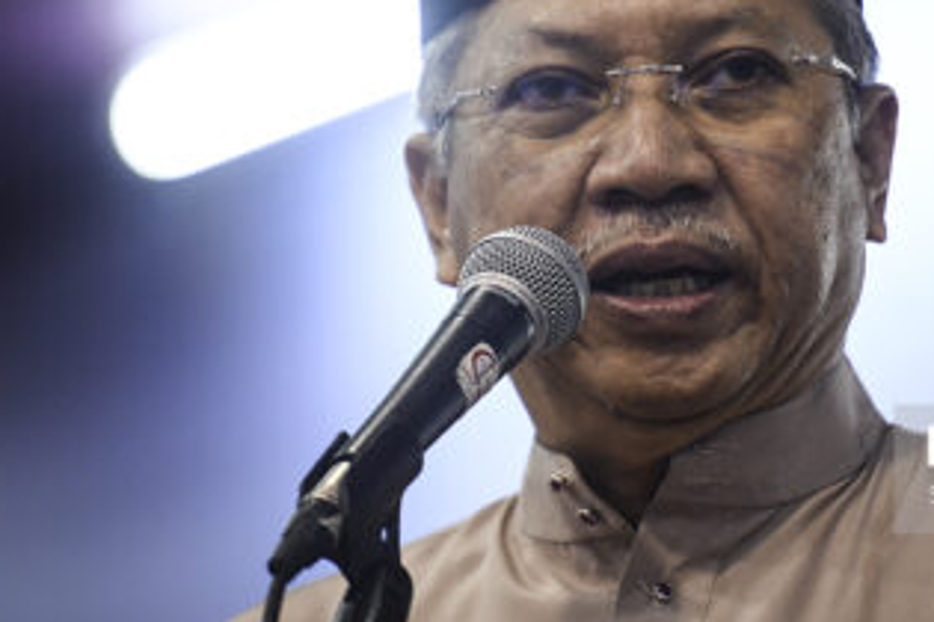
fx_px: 11233
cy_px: 139
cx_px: 612
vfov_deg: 3.2
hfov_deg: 4.8
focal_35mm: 433
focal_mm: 200
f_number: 2.8
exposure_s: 1/160
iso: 1600
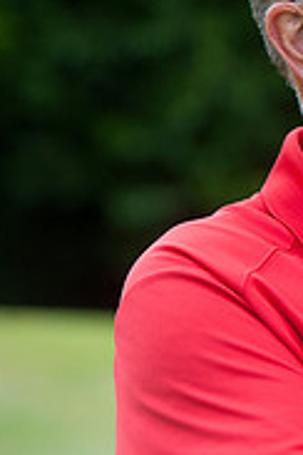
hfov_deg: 2.6
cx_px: 683
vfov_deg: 4.0
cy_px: 204
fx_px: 6590
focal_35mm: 522
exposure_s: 1/320
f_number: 5.6
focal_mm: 165
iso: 200
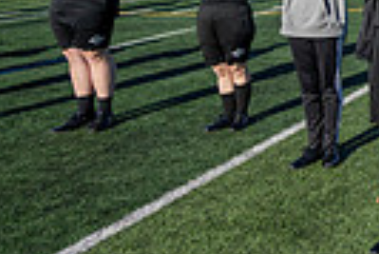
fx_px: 643
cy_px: -67
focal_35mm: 61
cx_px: 644
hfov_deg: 22.6
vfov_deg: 20.6
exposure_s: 1/2000
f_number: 4
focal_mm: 14
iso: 160
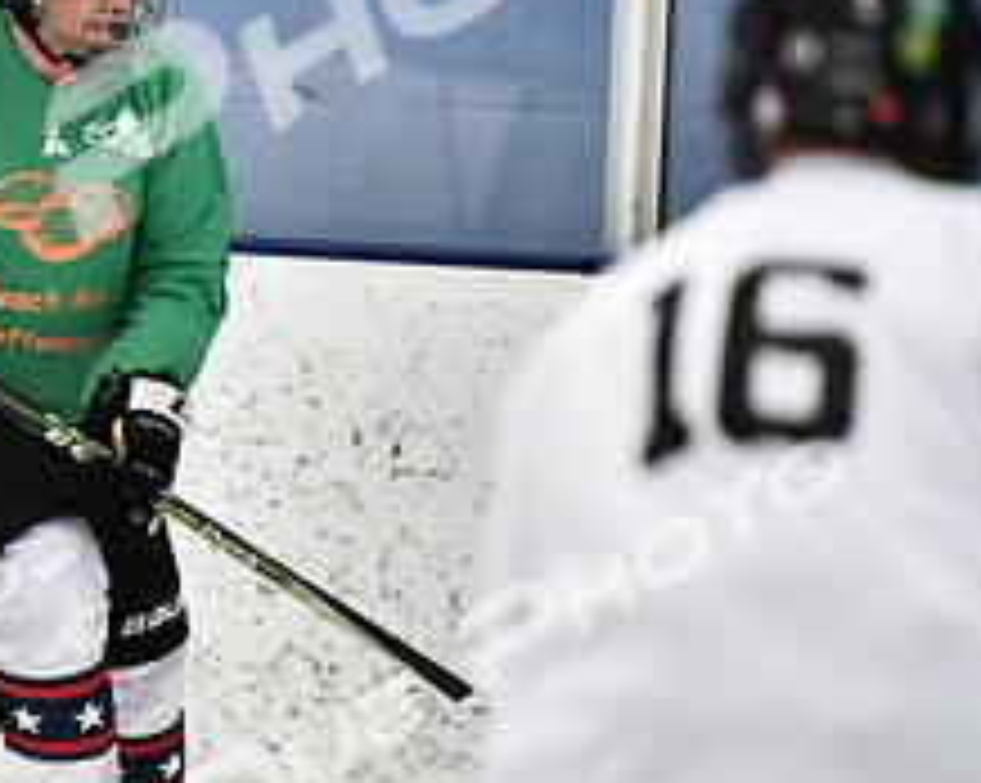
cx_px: -202
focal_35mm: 713
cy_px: 308
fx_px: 20683
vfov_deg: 2.2
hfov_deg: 2.7
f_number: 2.8
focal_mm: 190
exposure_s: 1/1600
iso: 6400
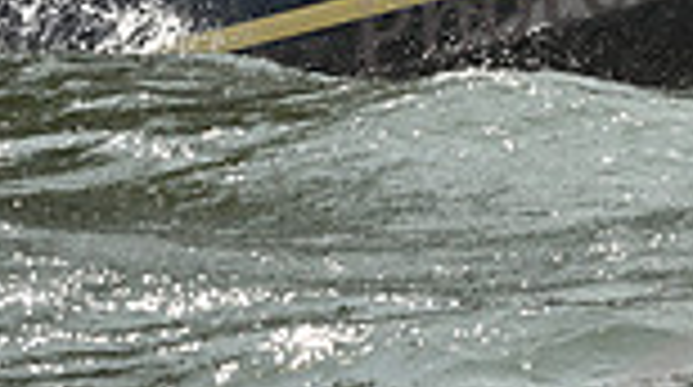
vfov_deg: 3.6
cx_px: 1220
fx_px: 6164
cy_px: -335
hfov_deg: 6.3
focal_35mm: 336
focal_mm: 85
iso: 250
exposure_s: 1/800
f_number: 8
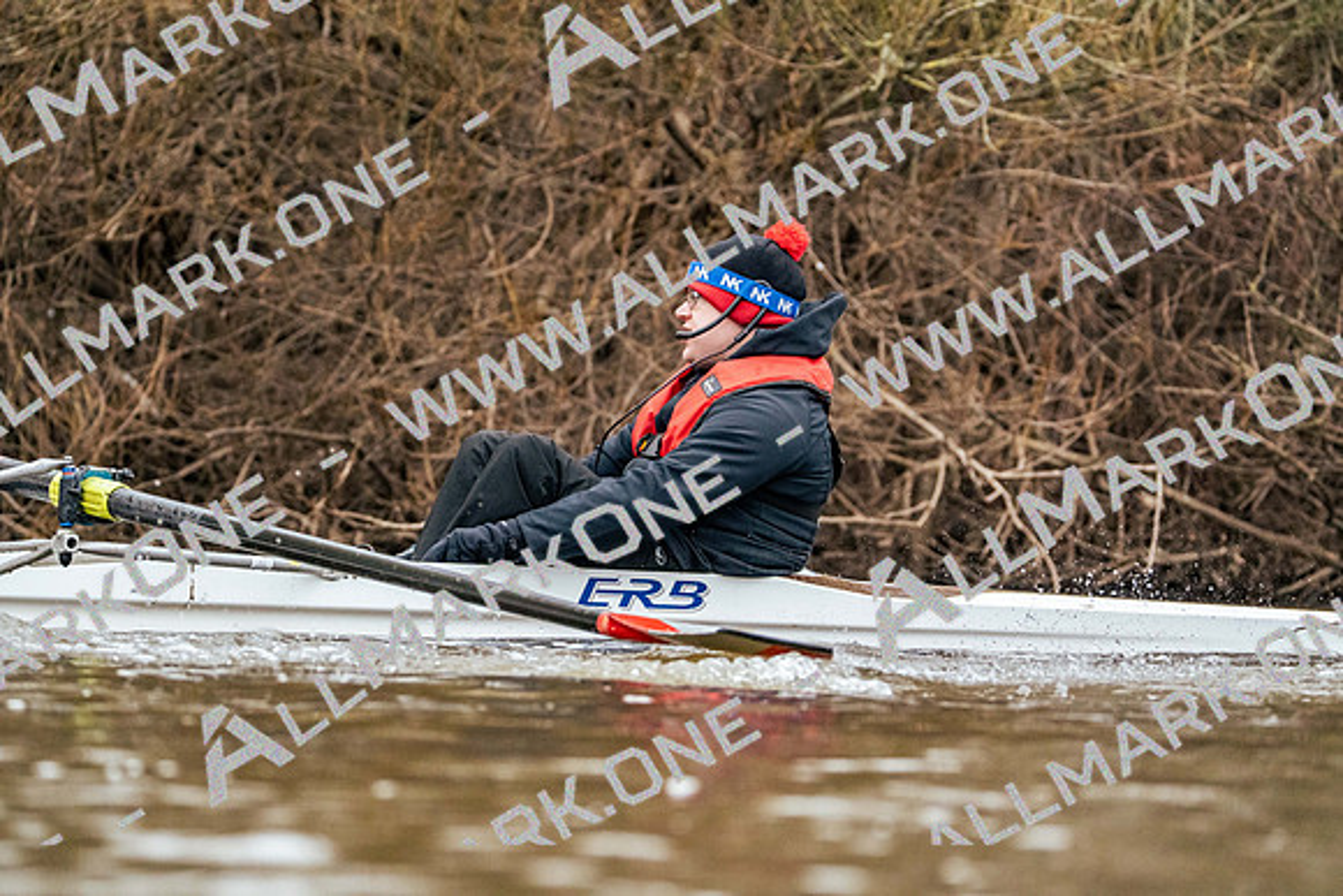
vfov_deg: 3.6
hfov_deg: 5.4
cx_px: 672
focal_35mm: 382
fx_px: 14253
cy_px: 448
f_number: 7.1
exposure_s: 1/2000
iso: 8000
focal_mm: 382
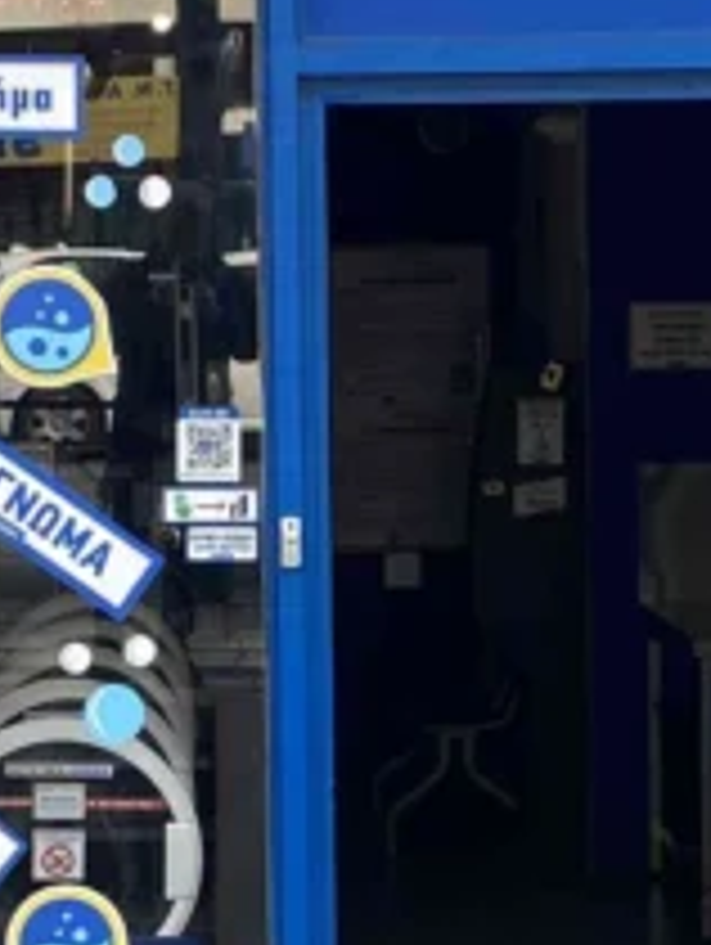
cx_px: 346
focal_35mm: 140
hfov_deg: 10.6
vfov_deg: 14.1
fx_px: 3826
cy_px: 641
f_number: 1.8
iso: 32
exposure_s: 1/597
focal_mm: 4.2
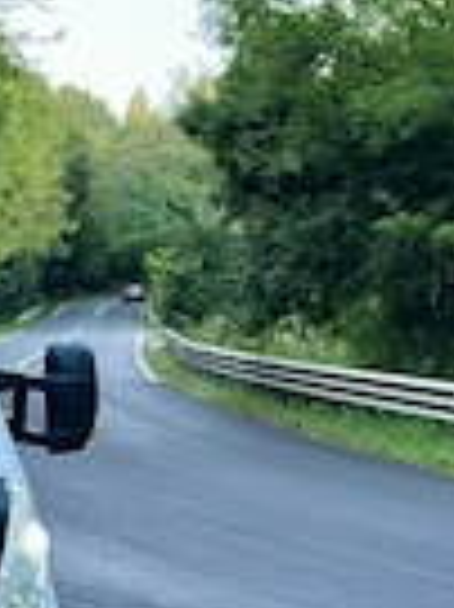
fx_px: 2487
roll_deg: +0.0
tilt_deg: +0.5
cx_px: -202
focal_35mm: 142
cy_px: 356
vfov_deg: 13.9
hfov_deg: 10.1
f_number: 1.78
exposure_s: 1/339
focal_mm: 6.86
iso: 80
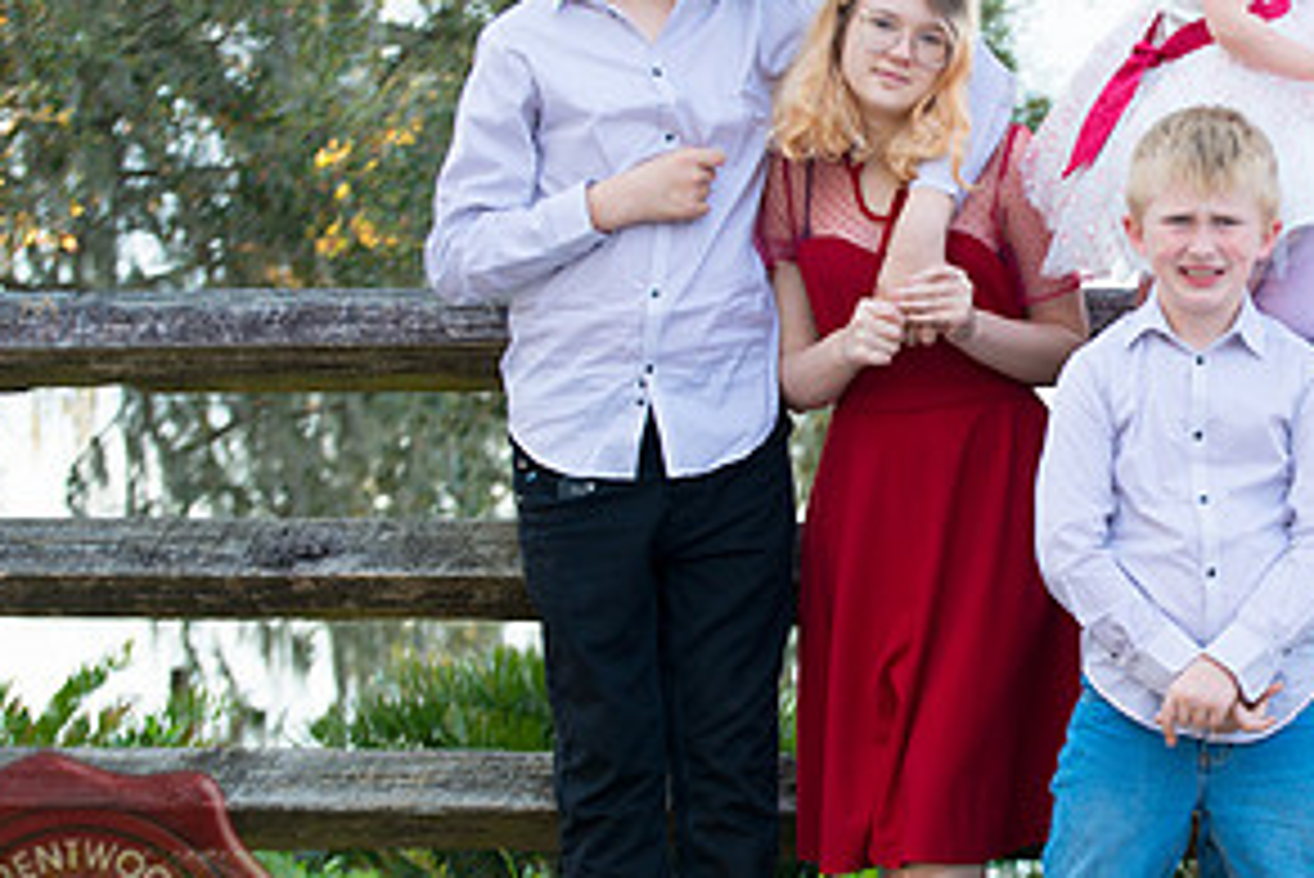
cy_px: 421
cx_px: 1134
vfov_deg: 9.9
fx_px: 5076
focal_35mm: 139
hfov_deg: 14.6
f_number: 3.5
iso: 200
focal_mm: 70
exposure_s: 1/125
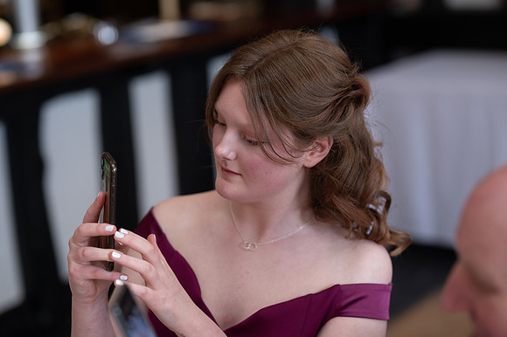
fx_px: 1196
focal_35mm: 85
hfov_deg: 23.9
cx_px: 254
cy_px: 168
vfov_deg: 16.1
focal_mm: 85
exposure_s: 1/100
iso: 500
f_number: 2.2
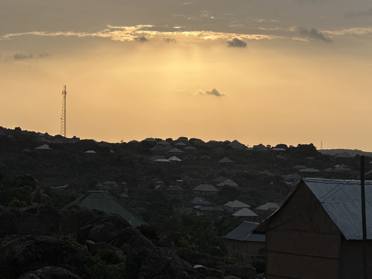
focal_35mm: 123
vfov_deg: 12.0
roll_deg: -0.8
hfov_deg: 16.0
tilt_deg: +2.4
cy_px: 111
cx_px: 227
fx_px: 1322
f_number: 2.8
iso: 32
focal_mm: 9
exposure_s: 1/1429
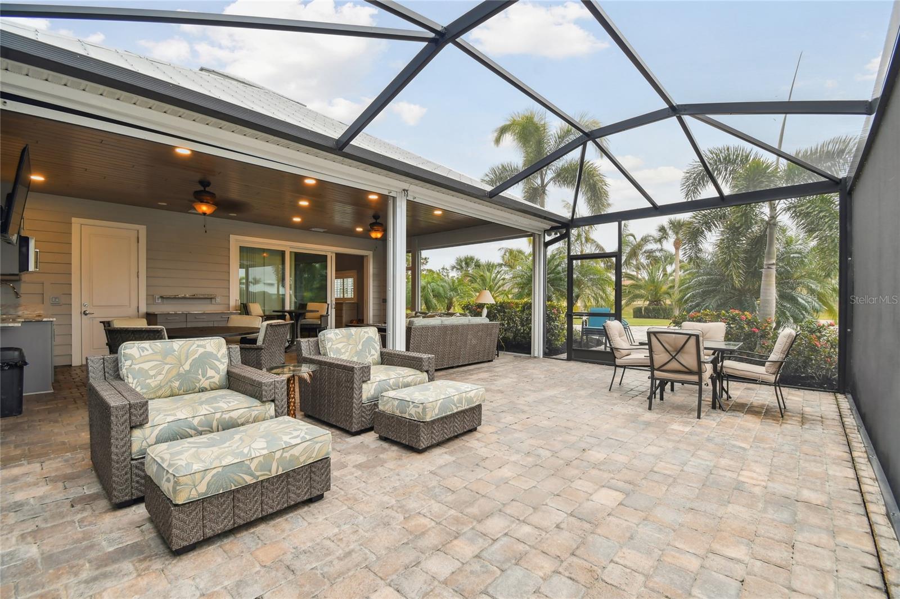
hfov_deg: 100.4
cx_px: 450
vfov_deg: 77.3
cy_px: 300
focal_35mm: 15
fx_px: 375
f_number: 7.1
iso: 100
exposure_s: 1/15
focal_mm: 10
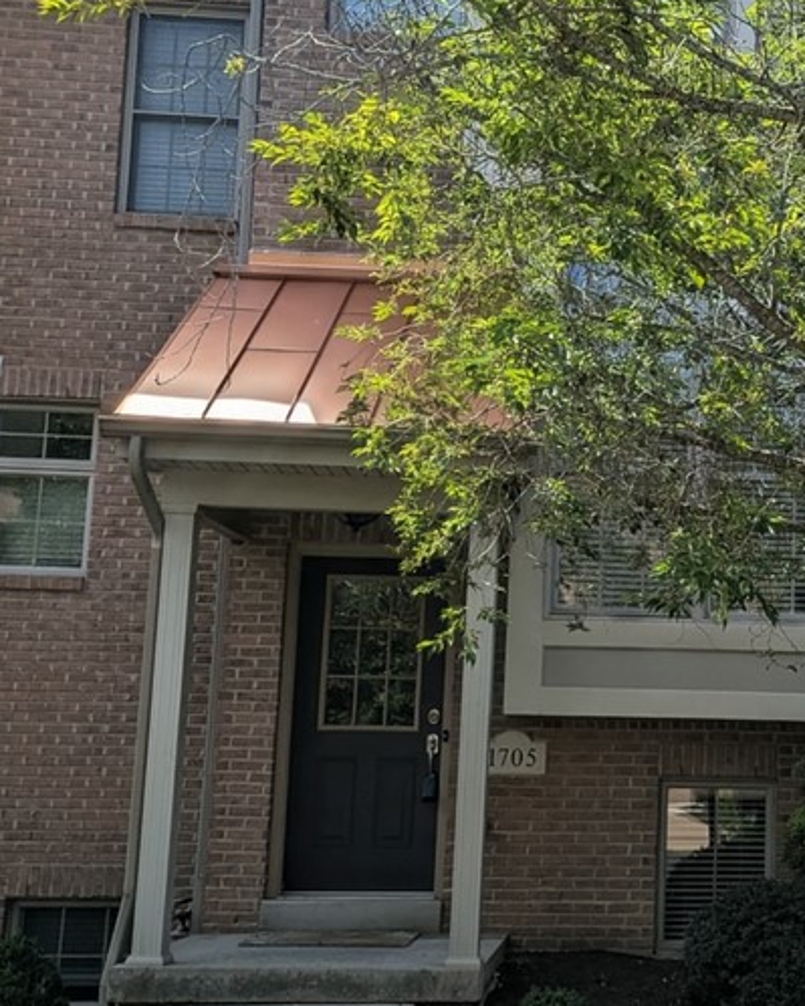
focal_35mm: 48
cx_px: 707
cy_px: 406
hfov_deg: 30.2
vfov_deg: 38.6
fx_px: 1430
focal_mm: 6.81
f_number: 1.85
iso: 42
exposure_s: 1/2762
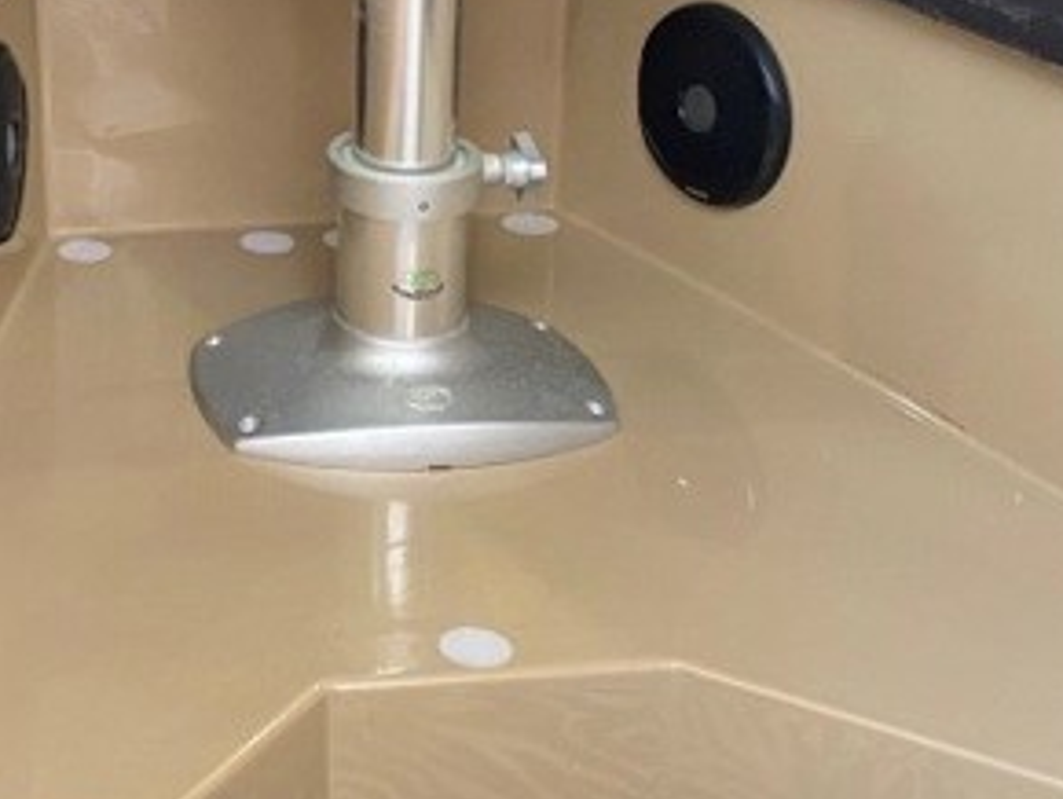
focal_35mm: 86
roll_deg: +1.9
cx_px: -238
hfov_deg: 21.1
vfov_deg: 16.7
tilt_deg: -18.3
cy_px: -81
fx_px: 2643
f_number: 1.8
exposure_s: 1/60
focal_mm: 4.25
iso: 160
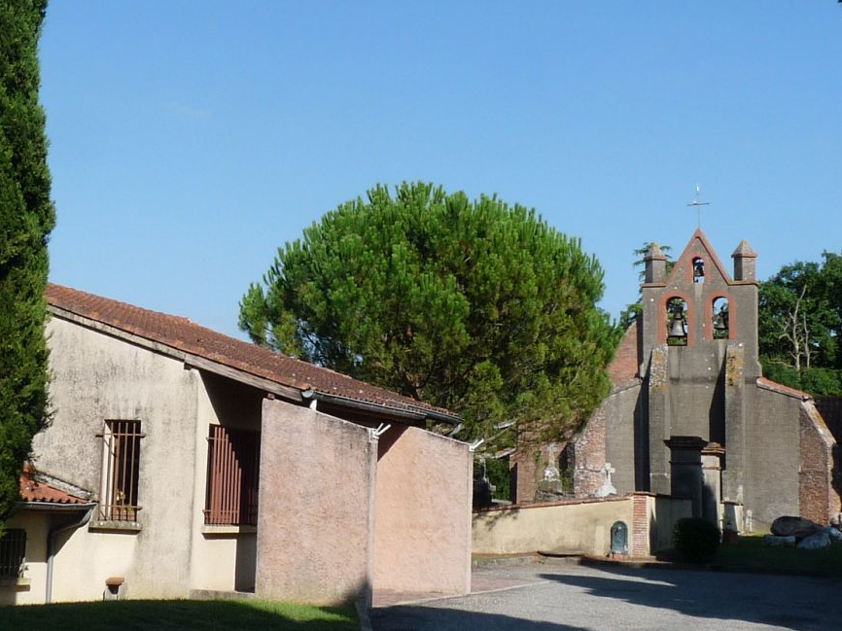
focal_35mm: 61
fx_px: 1483
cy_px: 277
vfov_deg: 24.0
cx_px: 301
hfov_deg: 31.5
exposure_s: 1/400
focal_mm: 4.8
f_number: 5.6
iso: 100
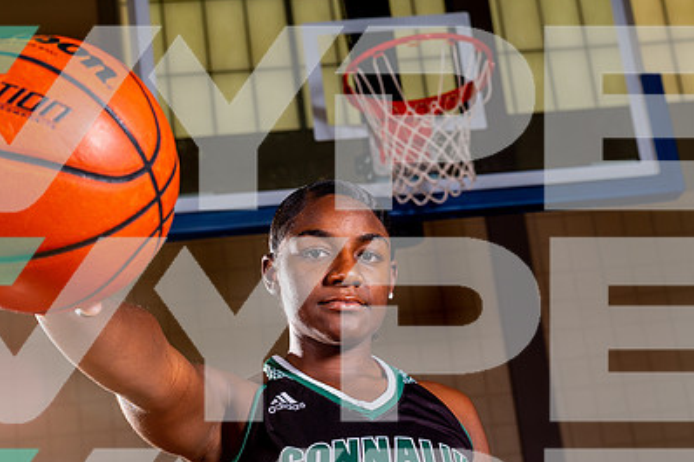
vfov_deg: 19.3
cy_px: 330
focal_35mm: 70
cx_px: 307
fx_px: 1349
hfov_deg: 28.8
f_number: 5.6
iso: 100
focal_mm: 48
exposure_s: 1/125
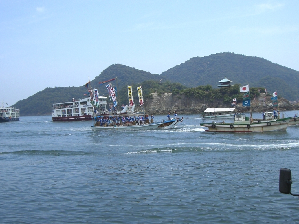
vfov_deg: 33.6
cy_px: 117
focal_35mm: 43
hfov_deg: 43.8
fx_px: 371
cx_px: 157
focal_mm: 6.2
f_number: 4.3
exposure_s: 1/800
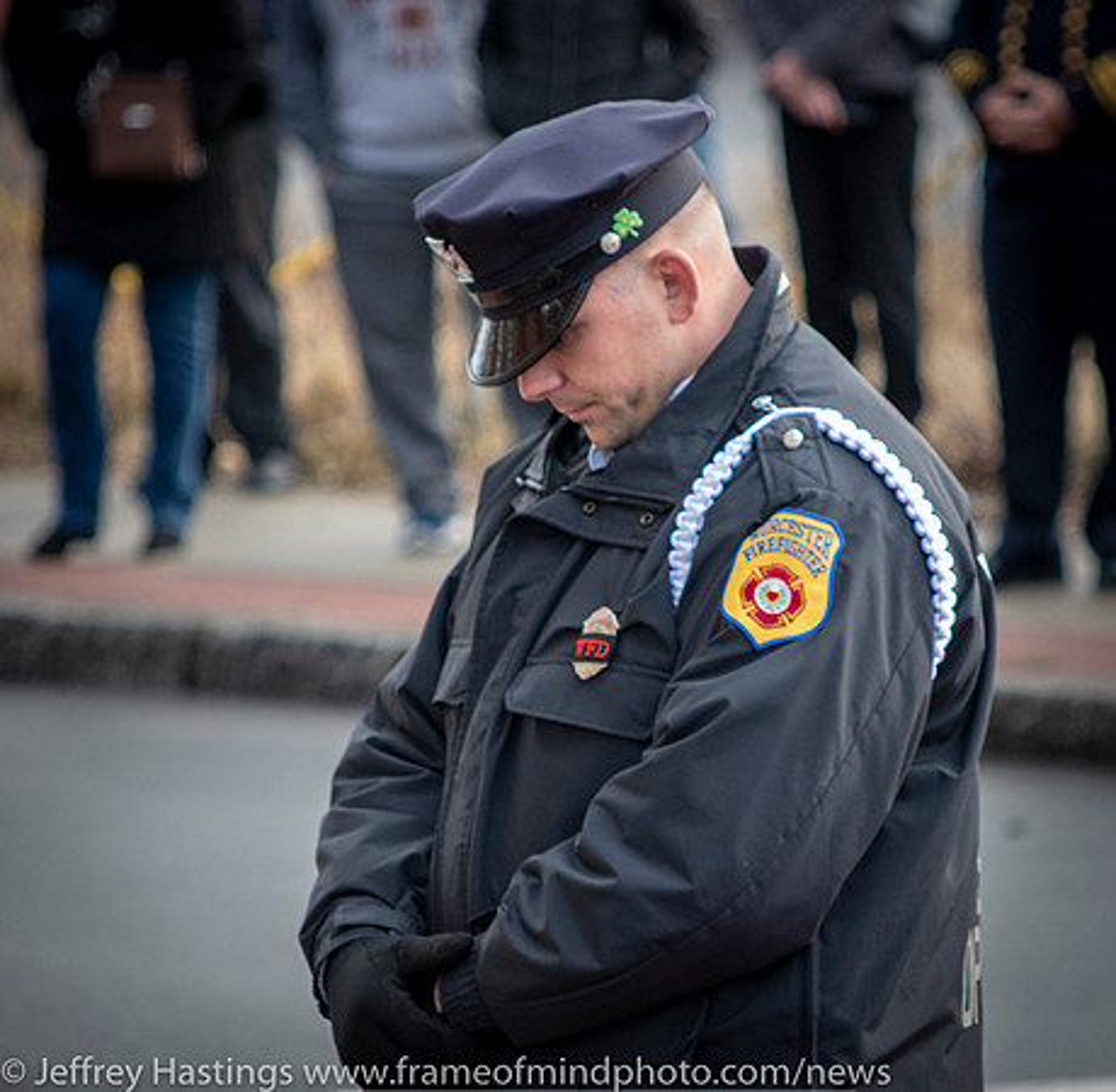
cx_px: 721
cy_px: 552
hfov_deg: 7.9
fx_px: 8075
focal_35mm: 224
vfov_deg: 7.7
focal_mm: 100
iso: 800
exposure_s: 1/640
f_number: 5.6
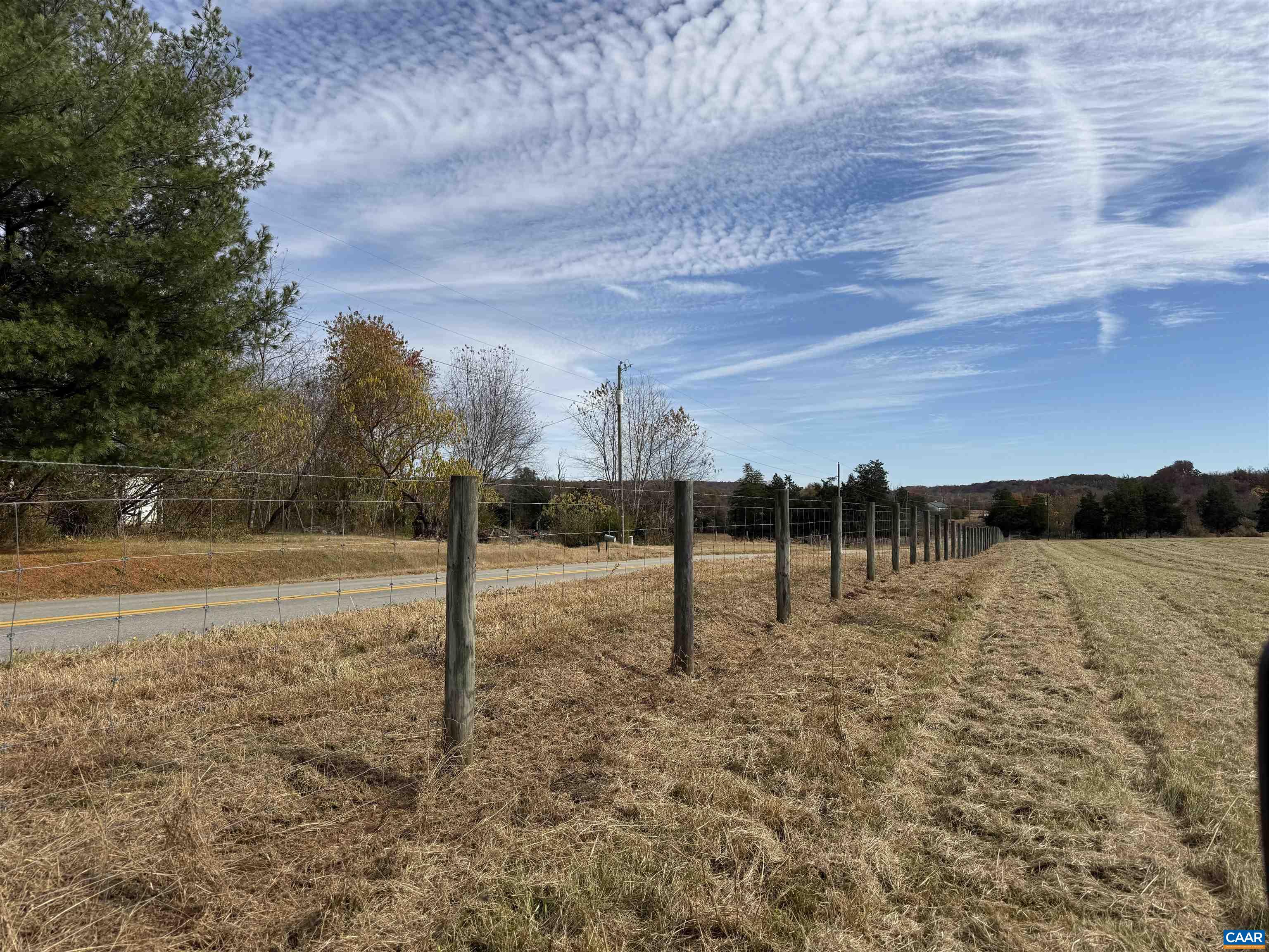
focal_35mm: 24
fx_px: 880
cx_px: 634
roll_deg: +1.1
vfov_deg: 56.8
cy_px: 476
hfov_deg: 71.6
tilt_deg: -2.1
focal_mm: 6.76
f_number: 1.78
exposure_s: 1/6173
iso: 80
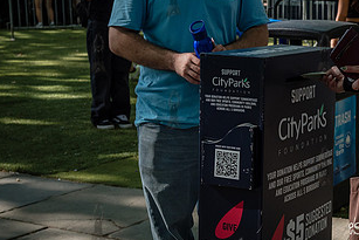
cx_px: 321
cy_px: 75
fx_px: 888
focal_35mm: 89
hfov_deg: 22.3
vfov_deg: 15.3
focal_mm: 40
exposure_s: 1/1600
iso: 500
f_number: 5
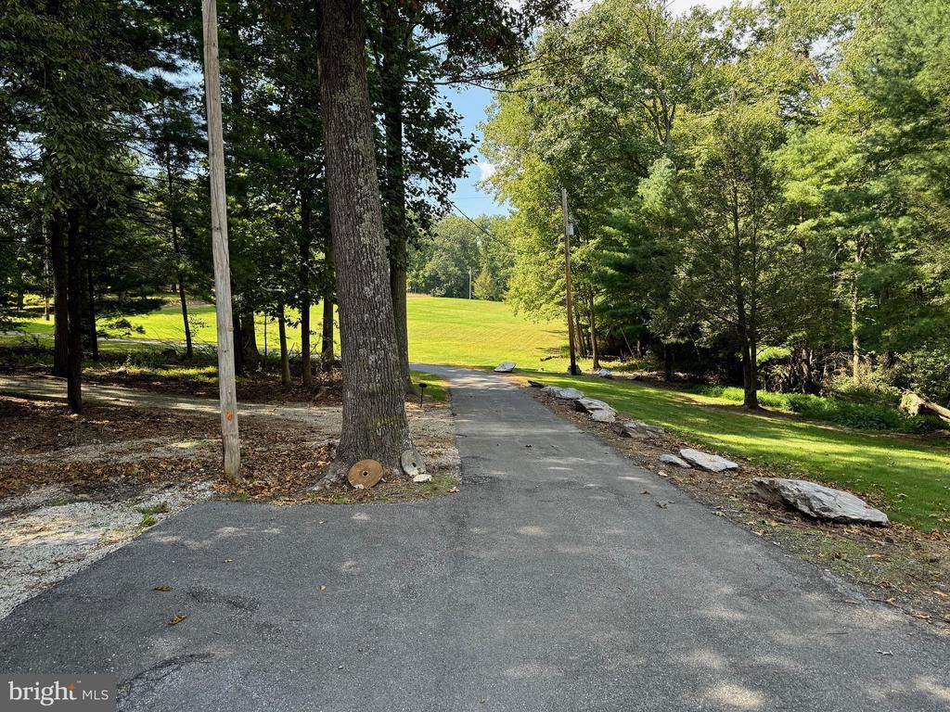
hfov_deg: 71.6
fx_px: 659
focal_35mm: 24
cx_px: 475
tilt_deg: -2.1
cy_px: 356
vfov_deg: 56.8
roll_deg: +1.9
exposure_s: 1/609
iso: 80
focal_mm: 6.76
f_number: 1.78
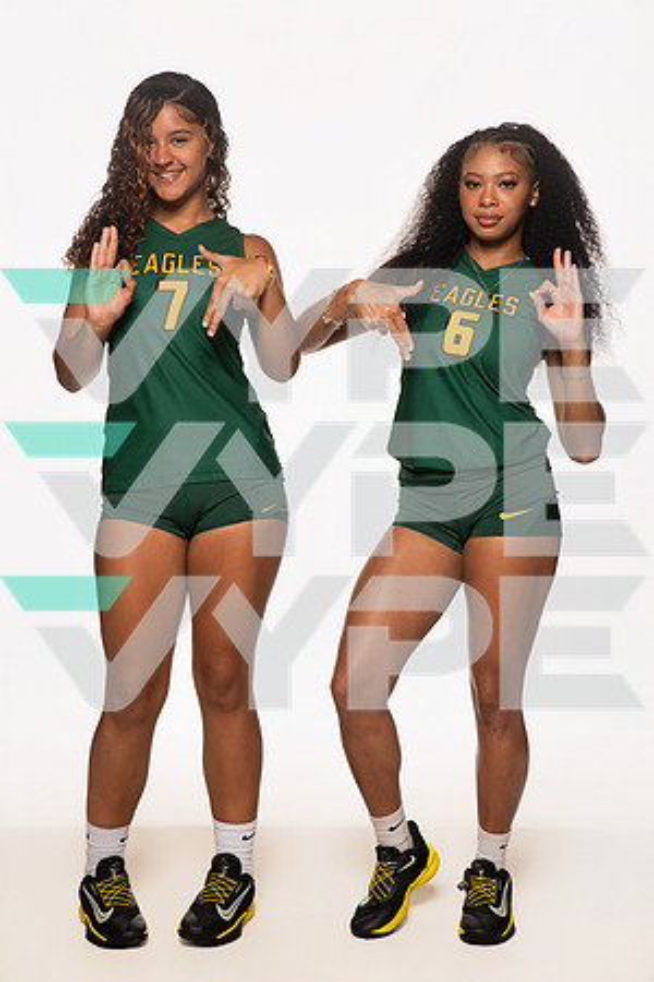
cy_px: 491
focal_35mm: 62
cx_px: 327
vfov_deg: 32.4
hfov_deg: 21.9
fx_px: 1689
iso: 800
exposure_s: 1/320
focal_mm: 62
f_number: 7.1
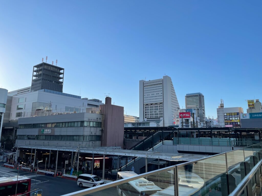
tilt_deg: +10.8
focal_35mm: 26
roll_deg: -0.8
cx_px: 131
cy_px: 98
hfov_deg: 67.3
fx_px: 197
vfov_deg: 53.1
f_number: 1.6
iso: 32
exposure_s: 1/3205
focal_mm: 4.2
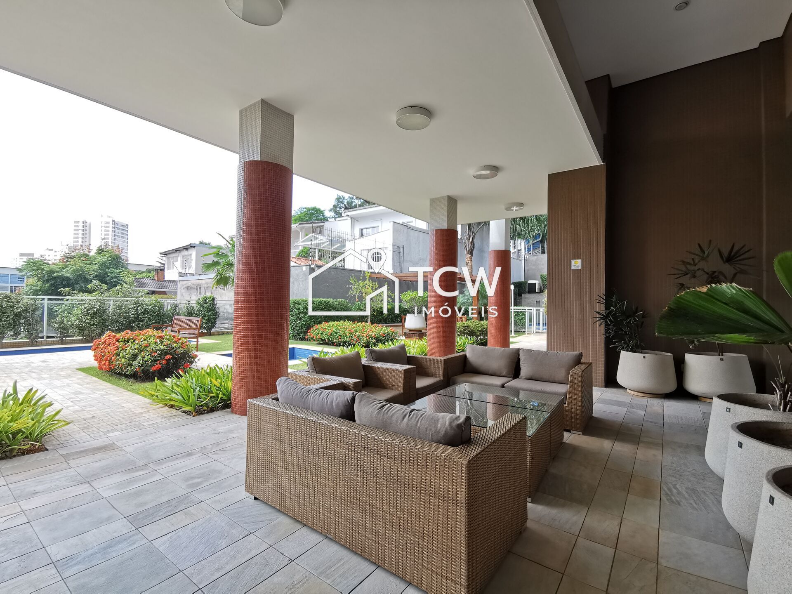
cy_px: 297
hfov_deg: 94.5
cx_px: 396
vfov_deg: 78.1
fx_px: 366
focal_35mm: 16
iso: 50
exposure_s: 1/120
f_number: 2.2
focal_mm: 2.35
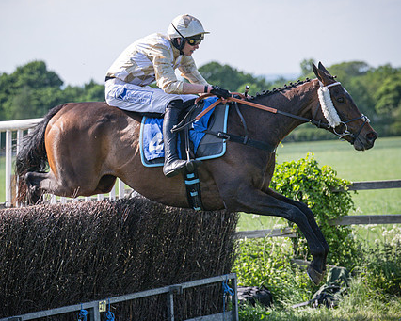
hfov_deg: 12.5
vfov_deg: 10.0
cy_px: 156
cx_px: 215
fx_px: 1828
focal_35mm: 154
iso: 400
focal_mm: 101
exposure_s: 1/3200
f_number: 4
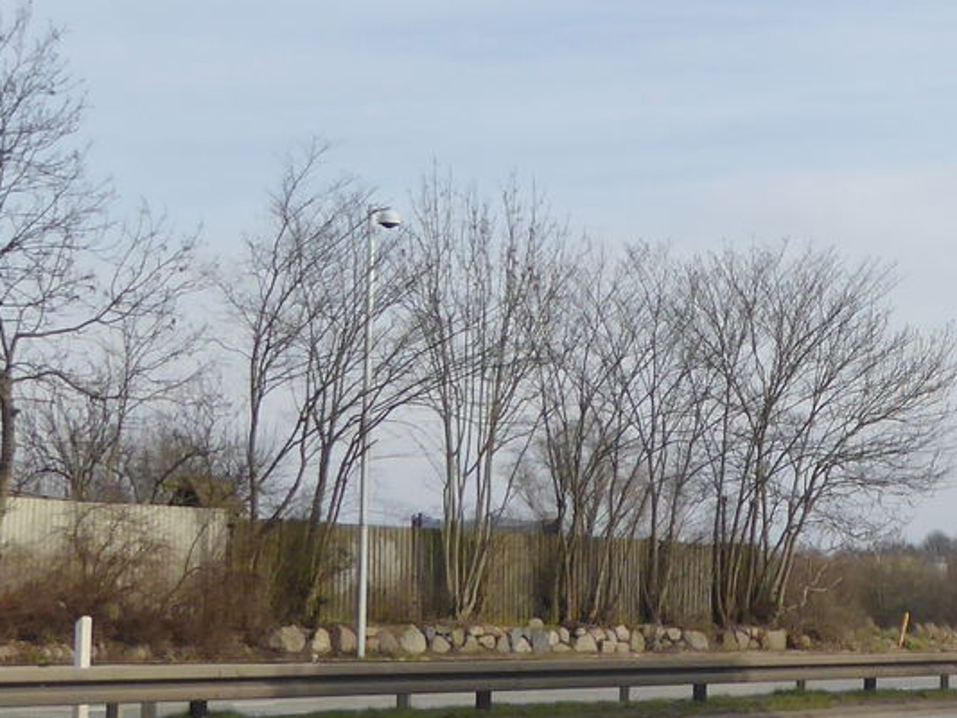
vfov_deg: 16.4
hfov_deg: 20.8
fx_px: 2489
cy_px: 379
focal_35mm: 90
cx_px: 1043
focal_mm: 4.3
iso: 100
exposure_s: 1/1000
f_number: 3.3
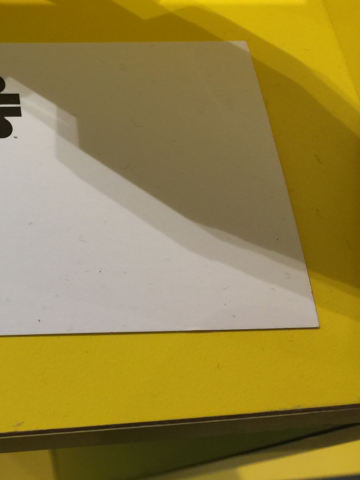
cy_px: 171
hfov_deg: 24.5
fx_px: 749
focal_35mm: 54
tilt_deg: -64.6
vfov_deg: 35.3
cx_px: -74
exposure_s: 1/15
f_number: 2.2
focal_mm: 4.15
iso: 32
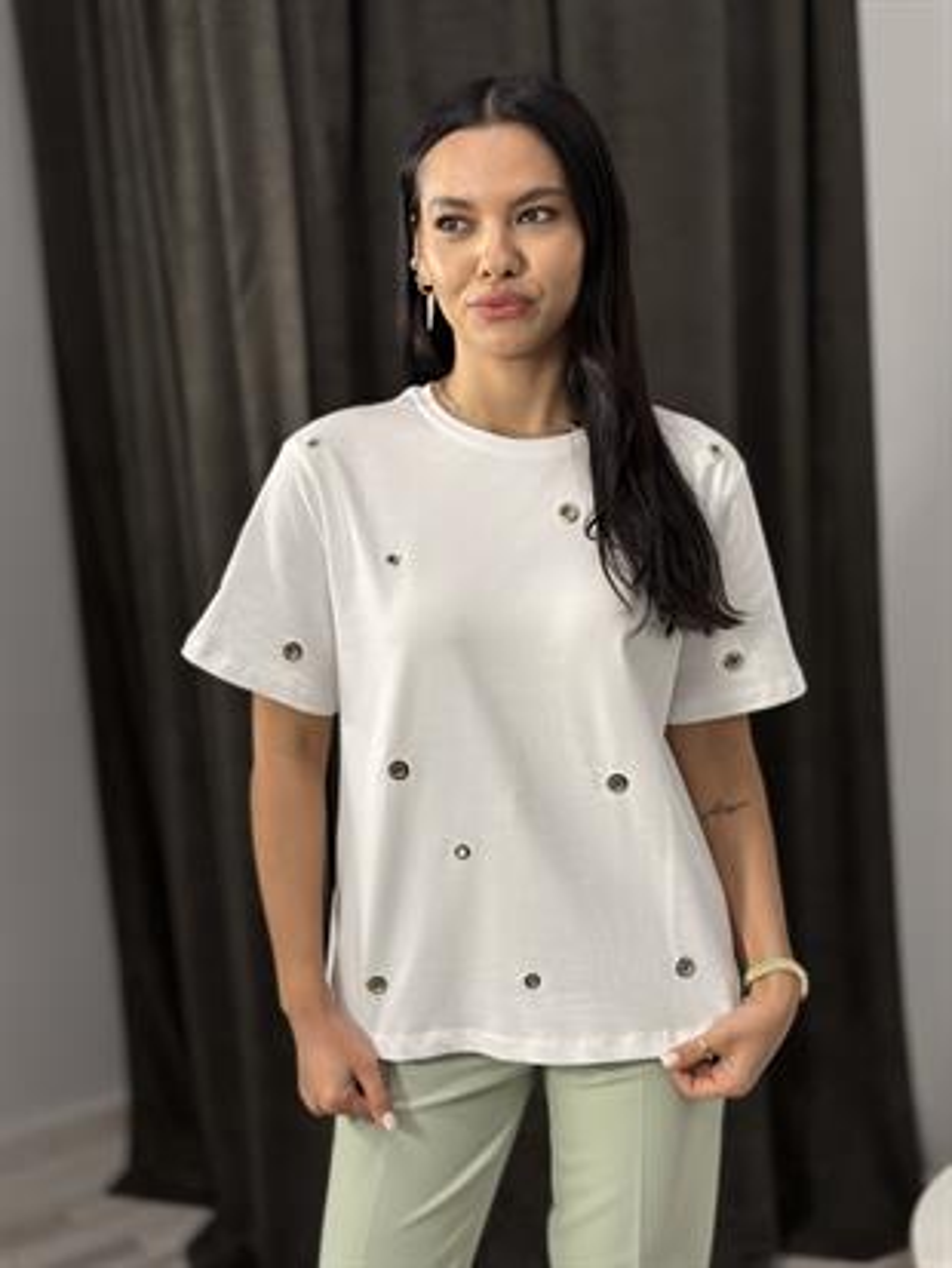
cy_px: 634
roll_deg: +3.0
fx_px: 1759
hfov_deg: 30.3
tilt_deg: -11.3
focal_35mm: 48
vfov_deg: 39.6
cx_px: 476
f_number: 1.78
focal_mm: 6.86
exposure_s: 1/170
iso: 64
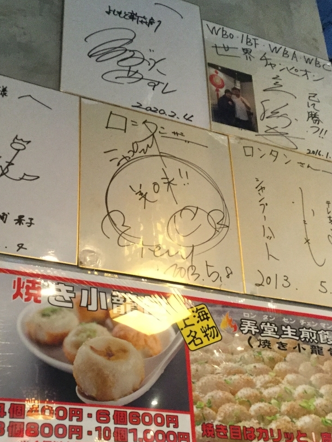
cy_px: 299
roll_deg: +2.1
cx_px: 119
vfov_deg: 40.7
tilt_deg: +26.1
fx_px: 588
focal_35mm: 46
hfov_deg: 31.3
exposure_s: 1/15
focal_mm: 3.3
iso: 200
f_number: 2.4
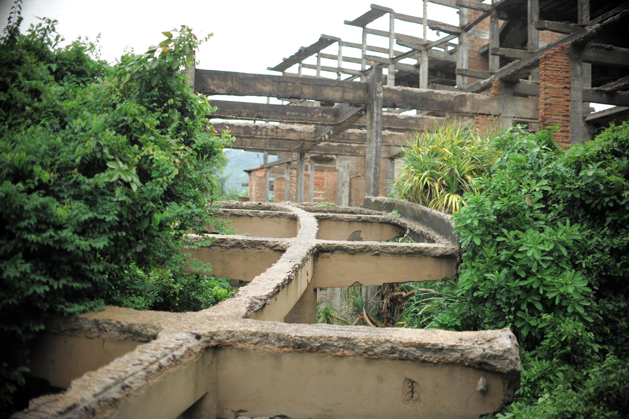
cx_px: 314
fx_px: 611
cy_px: 210
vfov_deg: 37.8
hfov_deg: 54.5
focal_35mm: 35
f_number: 2
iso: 200
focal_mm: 35
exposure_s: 1/1250
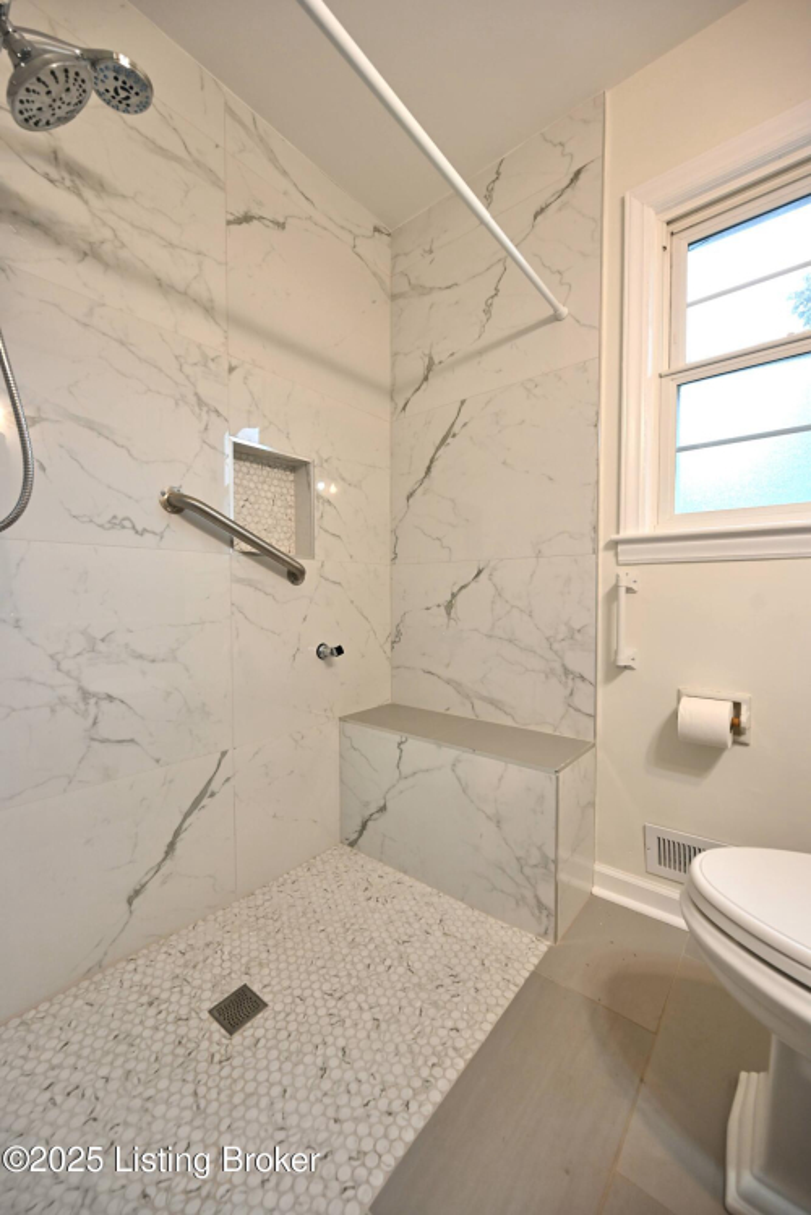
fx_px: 473
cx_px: 406
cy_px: 608
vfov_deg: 104.2
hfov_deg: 81.3
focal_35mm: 14
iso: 900
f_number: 5
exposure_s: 1/50
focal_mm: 14
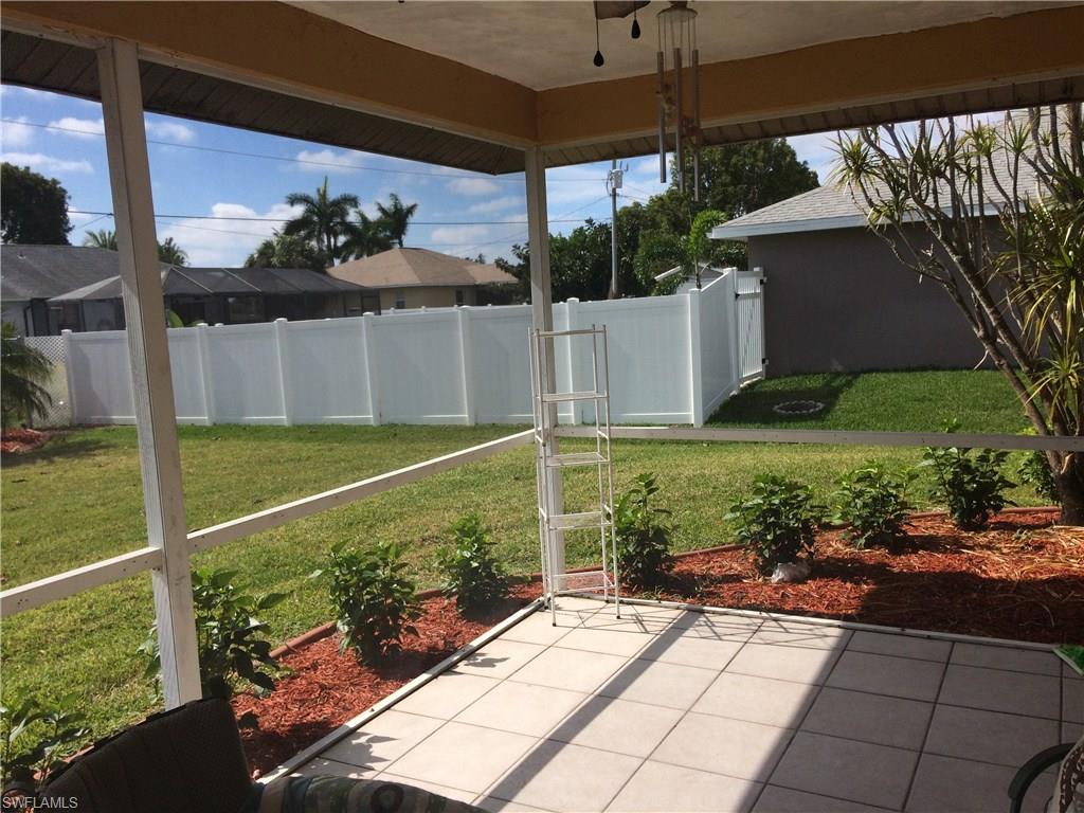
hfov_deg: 61.7
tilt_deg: -8.6
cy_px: 406
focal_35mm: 29
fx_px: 908
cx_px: 542
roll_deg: +2.4
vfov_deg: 48.2
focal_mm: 4.15
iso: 32
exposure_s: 1/1866
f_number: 2.2
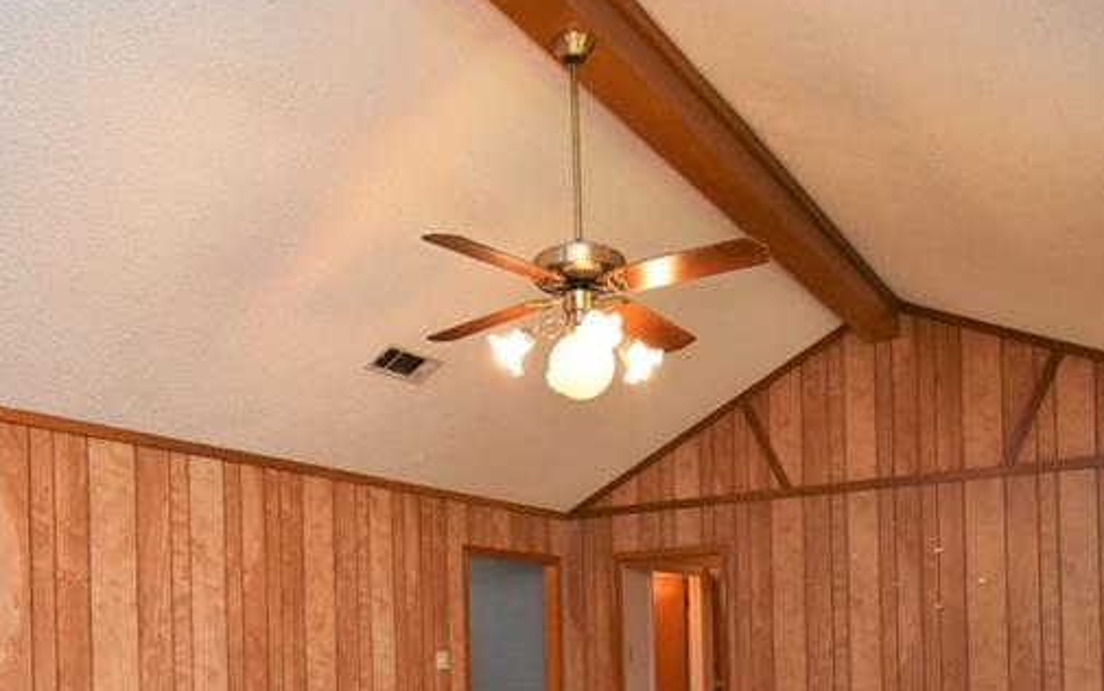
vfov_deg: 38.0
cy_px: 617
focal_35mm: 31
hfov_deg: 61.2
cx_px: 542
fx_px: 933
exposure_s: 1/80
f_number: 4.5
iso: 800
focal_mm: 10
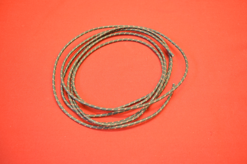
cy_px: 82
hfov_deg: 47.9
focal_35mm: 40
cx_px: 124
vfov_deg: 33.0
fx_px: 278
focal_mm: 27
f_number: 5
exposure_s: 1/60
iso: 1250
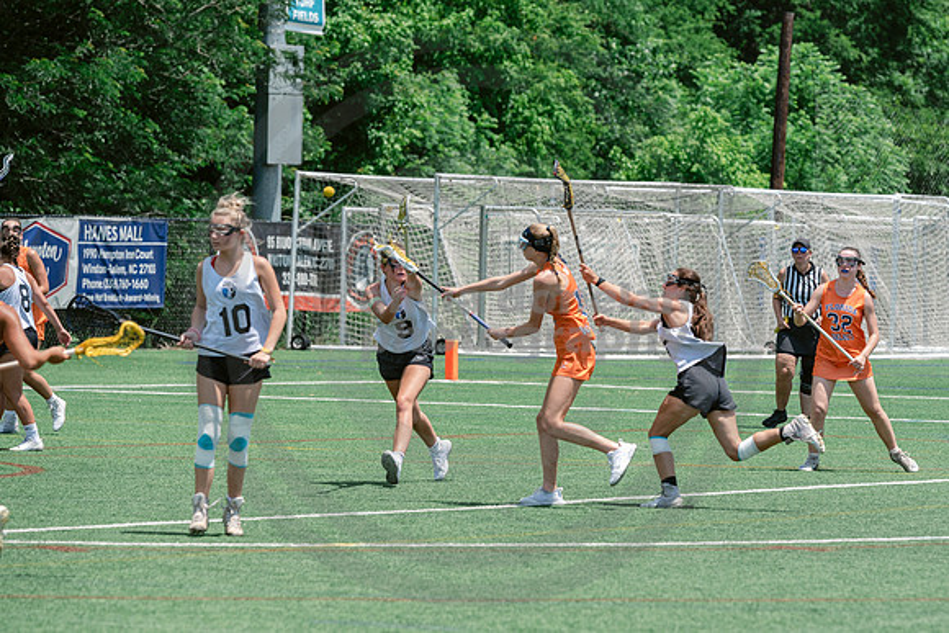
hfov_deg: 8.6
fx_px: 6312
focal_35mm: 239
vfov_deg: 5.7
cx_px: 582
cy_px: 389
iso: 400
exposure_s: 1/2000
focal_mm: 195
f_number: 5.6
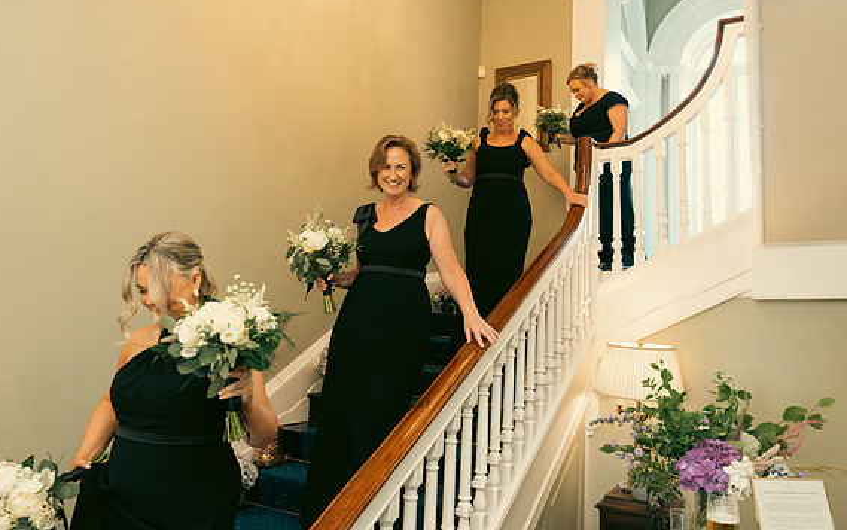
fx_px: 623
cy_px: 258
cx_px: 421
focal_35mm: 27
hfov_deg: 68.4
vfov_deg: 46.0
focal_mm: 26
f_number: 3.5
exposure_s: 1/160
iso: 1600
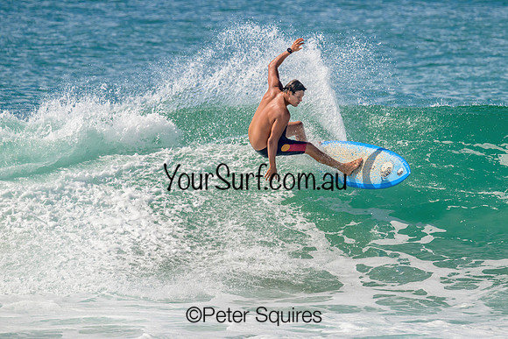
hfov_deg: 3.0
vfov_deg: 2.0
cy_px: 151
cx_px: 284
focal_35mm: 685
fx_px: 9674
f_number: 10
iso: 720
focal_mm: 530
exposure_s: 1/2000
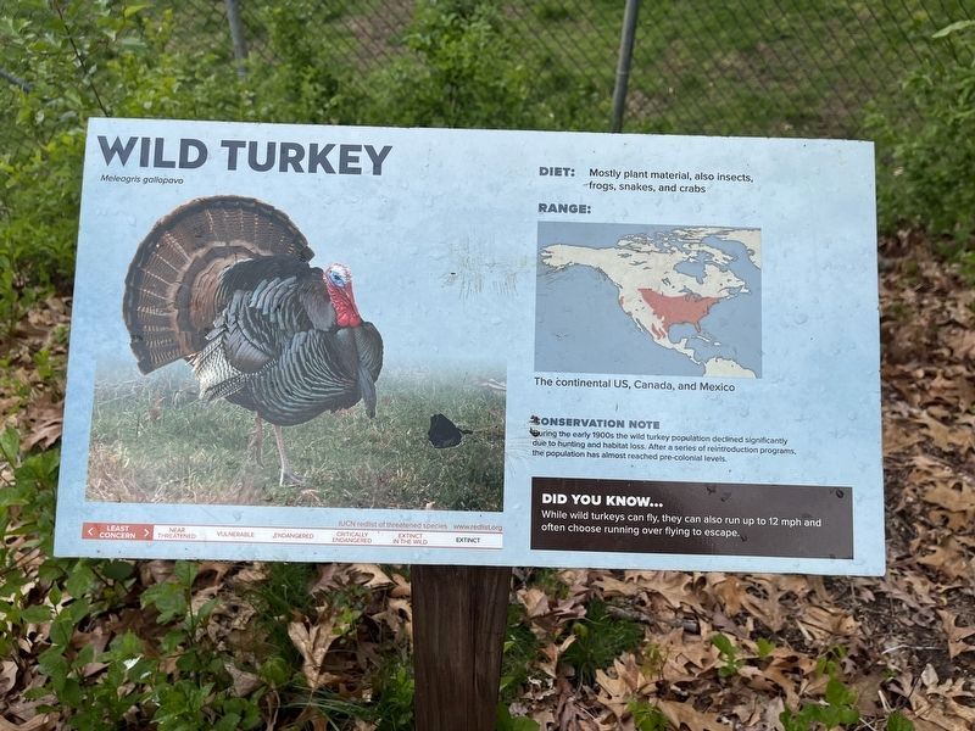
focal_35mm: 26
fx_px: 732
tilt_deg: -36.4
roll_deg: -3.2
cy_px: 366
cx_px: 488
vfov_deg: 53.1
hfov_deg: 67.3
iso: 50
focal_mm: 5.1
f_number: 1.6
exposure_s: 1/1536
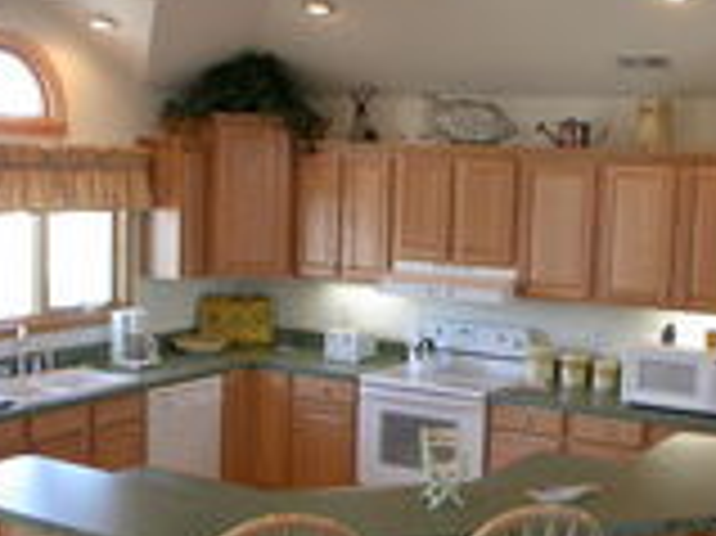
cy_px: 306
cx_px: 365
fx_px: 1819
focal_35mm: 88
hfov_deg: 22.3
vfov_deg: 16.8
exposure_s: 1/44.3
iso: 100
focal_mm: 7.85
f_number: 3
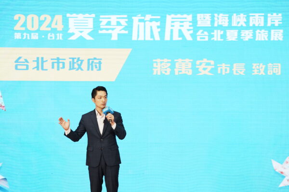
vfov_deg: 12.3
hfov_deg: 18.4
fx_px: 891
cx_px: 144
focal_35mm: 111
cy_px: 96
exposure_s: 1/160
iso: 800
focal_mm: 111
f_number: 3.5
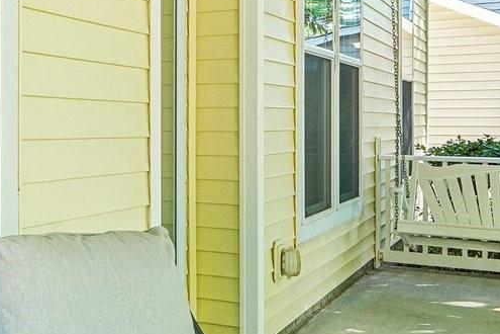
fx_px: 861
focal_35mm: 62
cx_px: -111
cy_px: 125
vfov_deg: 21.9
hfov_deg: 28.0
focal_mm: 10
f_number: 8
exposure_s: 1/20
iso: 400
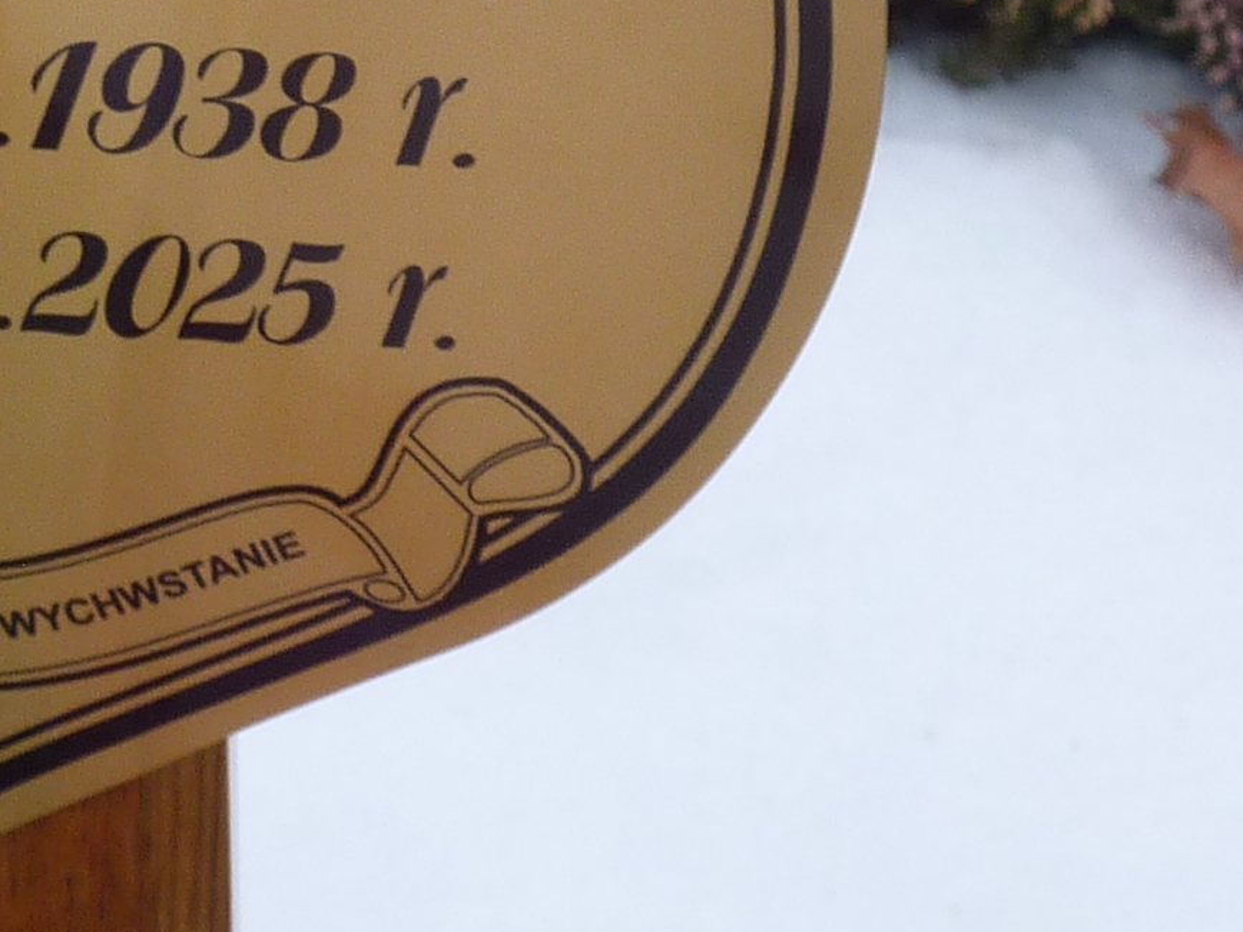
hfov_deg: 3.9
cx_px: 160
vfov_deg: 2.9
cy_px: -147
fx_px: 18134
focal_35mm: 505
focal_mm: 19.5
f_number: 4.4
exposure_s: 1/80
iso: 80
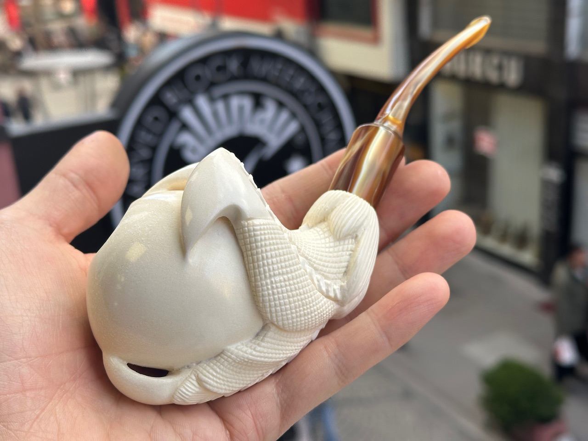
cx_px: 294
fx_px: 815
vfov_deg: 30.3
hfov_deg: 39.7
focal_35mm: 48
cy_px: 220
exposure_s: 1/519
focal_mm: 6.86
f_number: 1.78
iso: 64
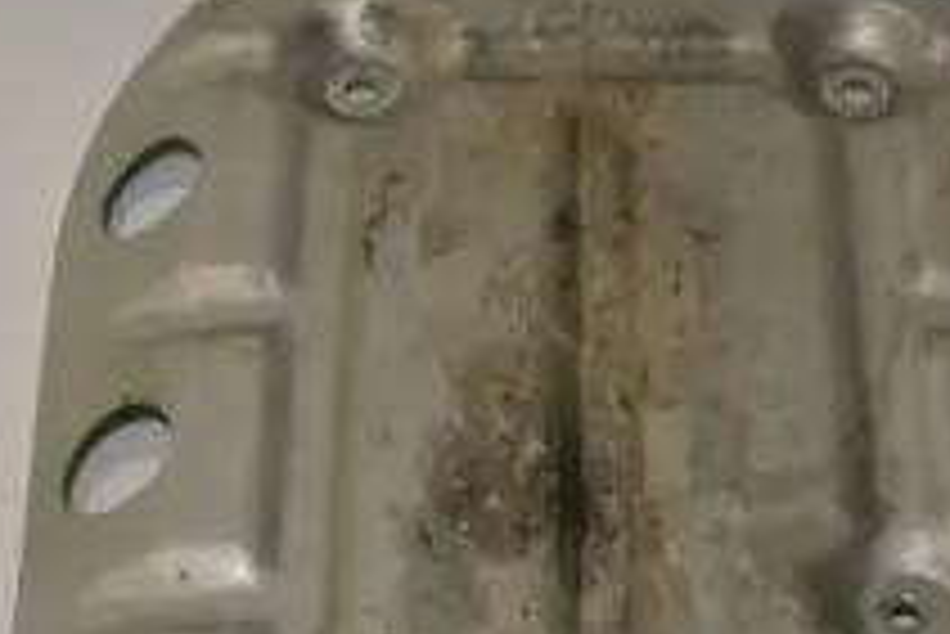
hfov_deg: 17.8
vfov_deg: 11.8
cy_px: 603
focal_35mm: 115
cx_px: 563
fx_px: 3037
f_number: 4.5
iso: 200
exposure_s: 1/60
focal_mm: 16.9
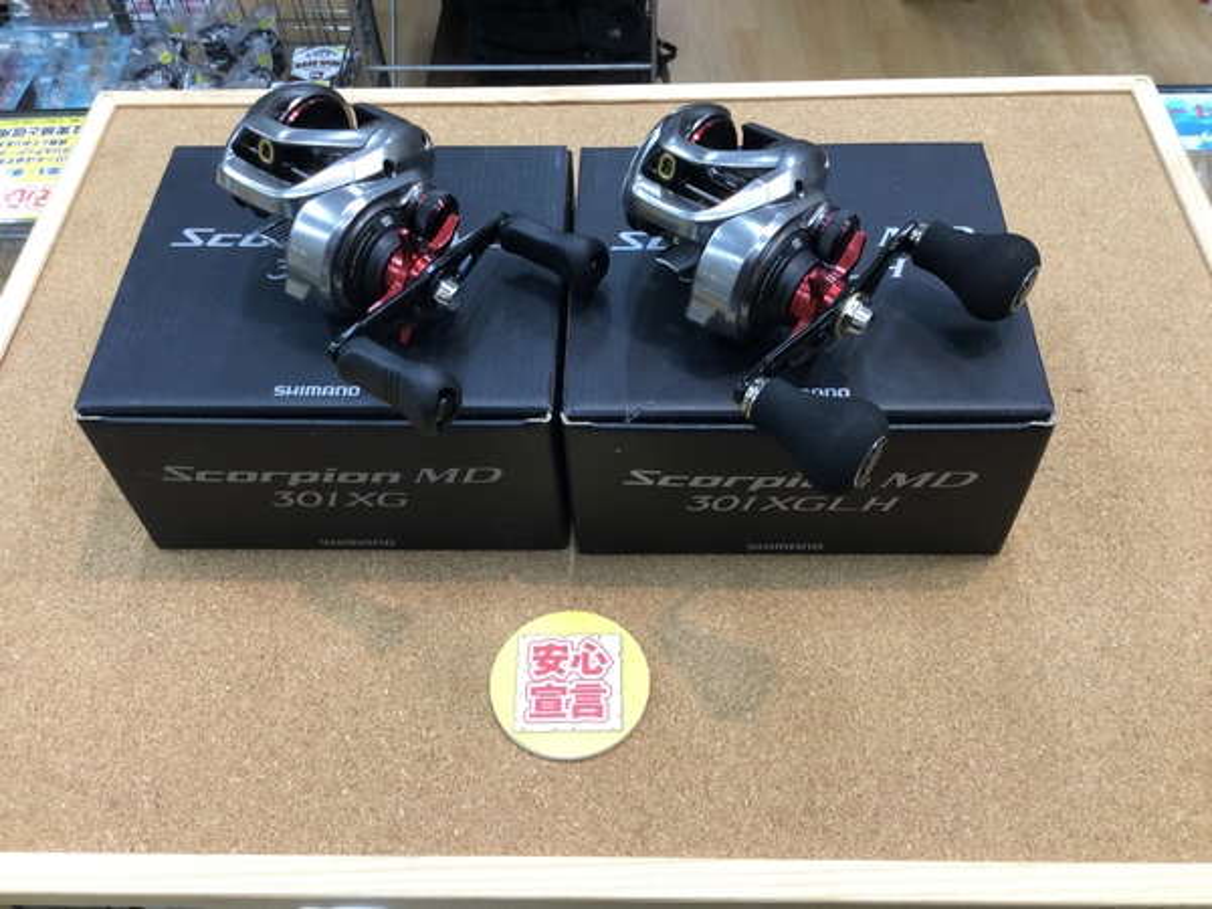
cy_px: 454
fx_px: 1085
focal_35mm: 31
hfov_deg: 58.4
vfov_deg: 45.4
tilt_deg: -53.2
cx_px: 606
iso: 64
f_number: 2.4
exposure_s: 1/30
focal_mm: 3.3
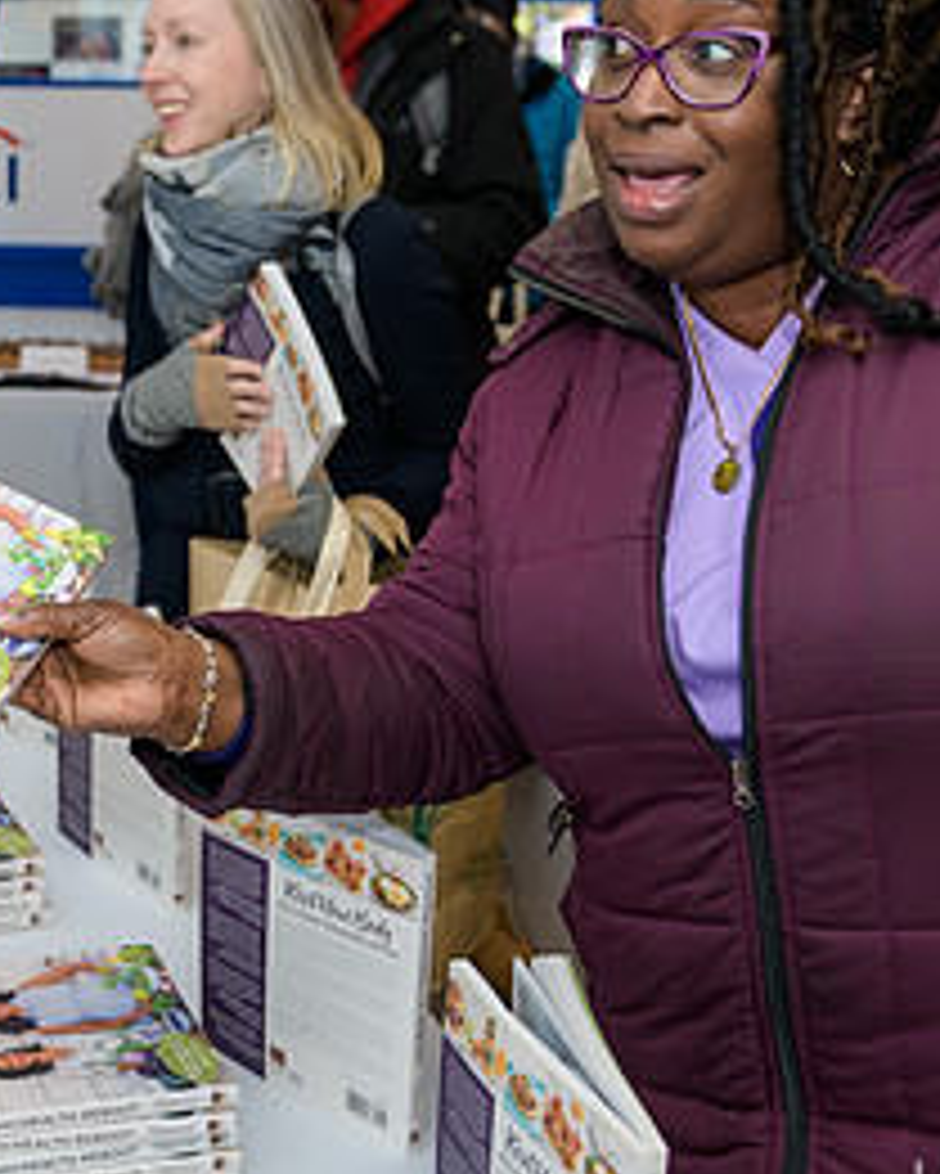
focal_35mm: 50
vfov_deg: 37.1
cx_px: 18
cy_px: 434
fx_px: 1738
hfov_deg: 28.5
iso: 200
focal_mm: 24
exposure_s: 1/125
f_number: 3.2
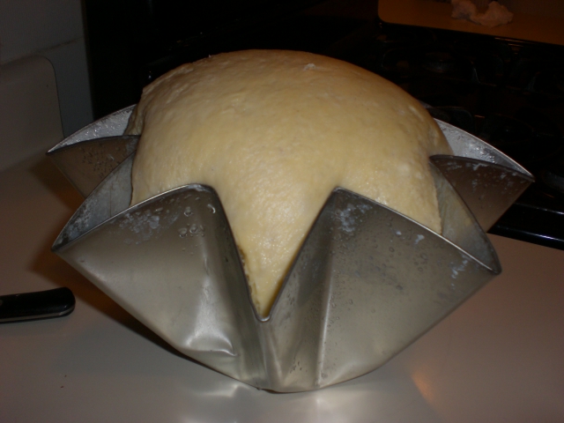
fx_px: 619
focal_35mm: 38
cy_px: 212
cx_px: 282
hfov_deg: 49.0
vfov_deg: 37.7
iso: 50
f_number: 3.1
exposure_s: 1/30
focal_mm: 6.3
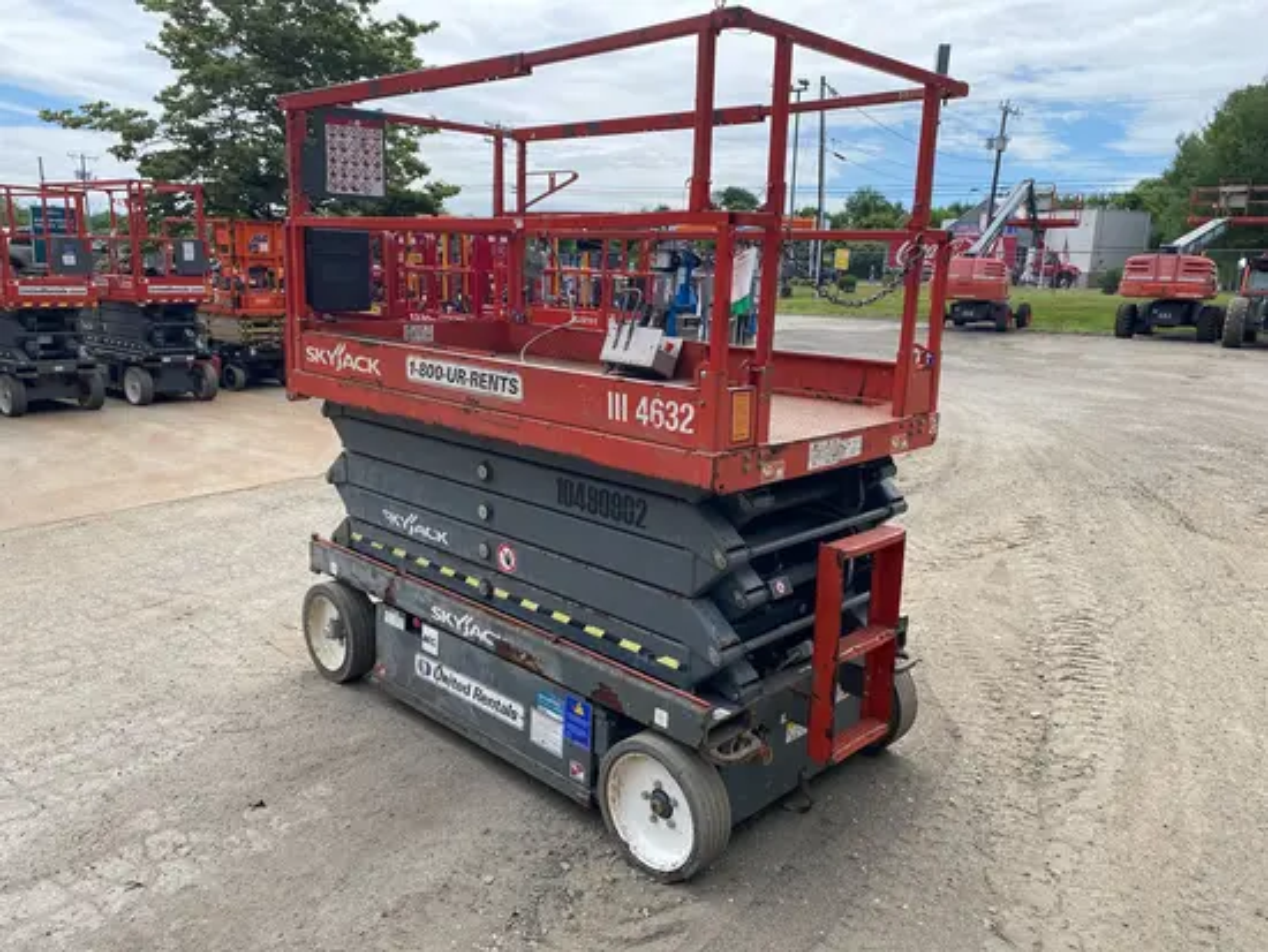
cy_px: 476
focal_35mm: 26
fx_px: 953
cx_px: 634
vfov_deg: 53.1
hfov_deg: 67.3
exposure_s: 1/2358
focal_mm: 4.25
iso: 32
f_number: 1.8
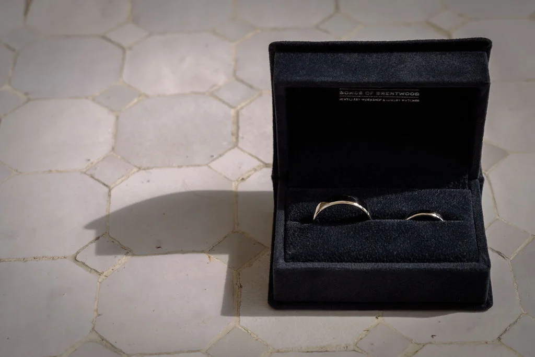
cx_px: 331
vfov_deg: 17.1
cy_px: 178
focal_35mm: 80
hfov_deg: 25.3
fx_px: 1189
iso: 100
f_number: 8
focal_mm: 62
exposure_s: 1/200
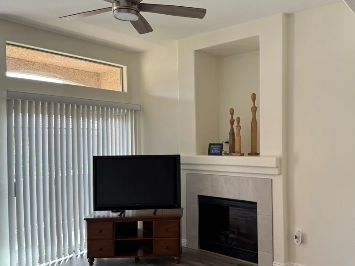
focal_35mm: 31
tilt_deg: -0.2
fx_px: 318
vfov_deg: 45.4
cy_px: 144
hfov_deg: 58.1
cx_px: 201
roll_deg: +0.6
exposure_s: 1/148
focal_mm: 6.76
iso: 100
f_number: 1.78
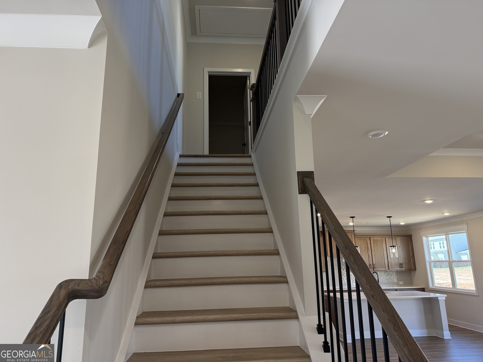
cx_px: 242
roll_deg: +1.0
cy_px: 181
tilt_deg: +13.1
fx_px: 335
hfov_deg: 71.6
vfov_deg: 56.8
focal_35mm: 24
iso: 200
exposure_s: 1/220
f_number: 1.78
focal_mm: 6.76
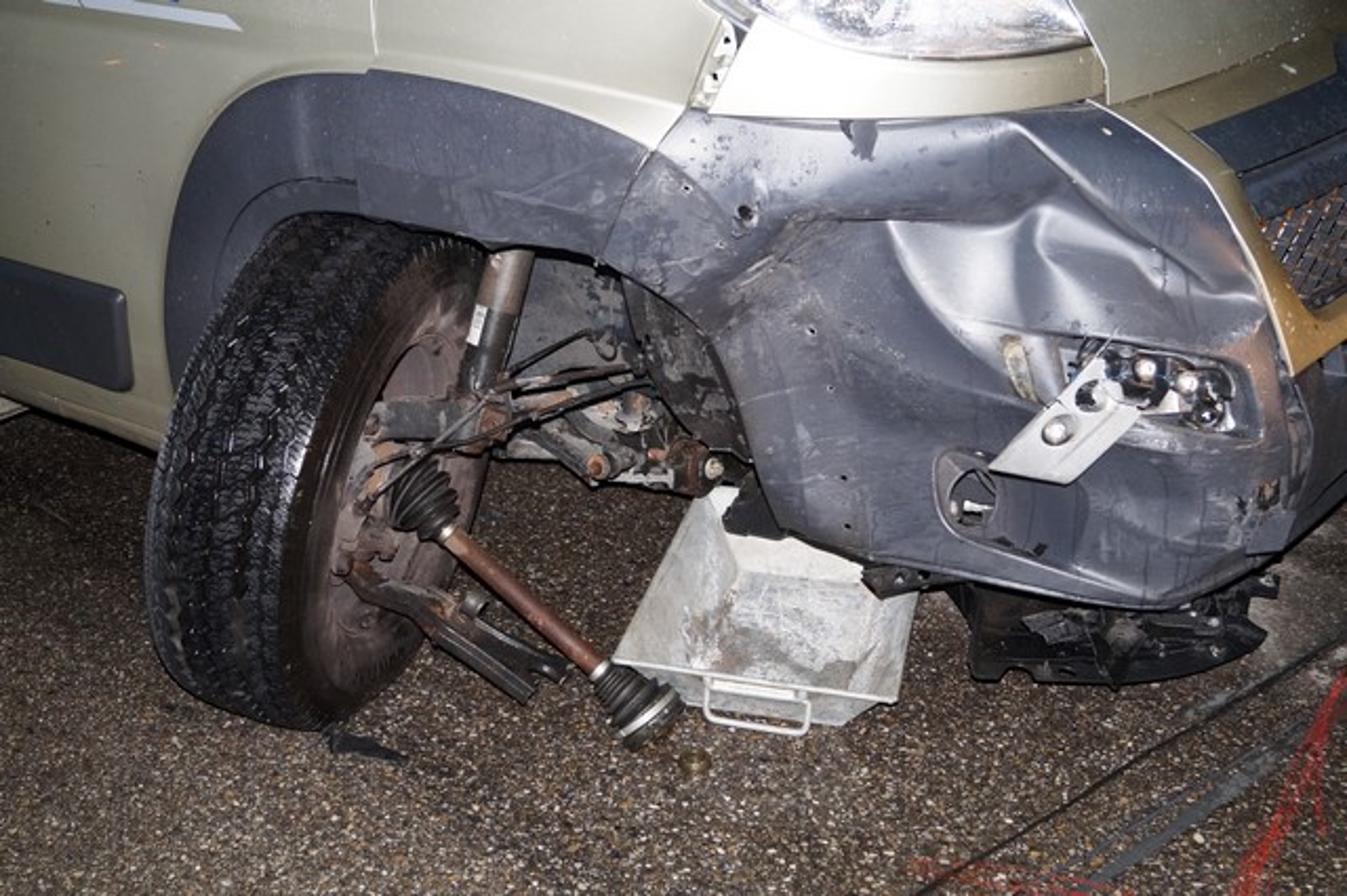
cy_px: 448
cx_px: 674
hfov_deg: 37.9
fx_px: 1963
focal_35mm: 52
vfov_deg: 25.7
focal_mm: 35
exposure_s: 1/60
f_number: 4.5
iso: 800
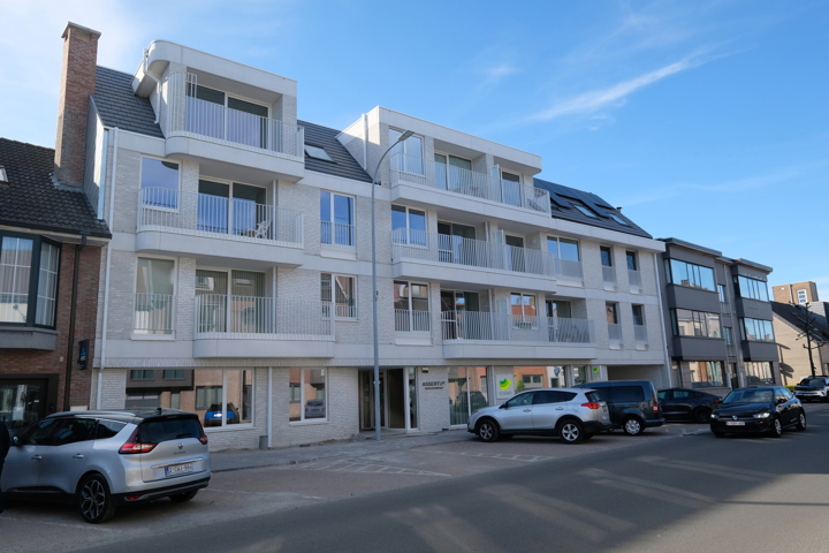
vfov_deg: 53.1
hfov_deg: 73.7
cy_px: 276
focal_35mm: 24
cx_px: 414
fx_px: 553
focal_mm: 15.9
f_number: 8
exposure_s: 1/340
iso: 400
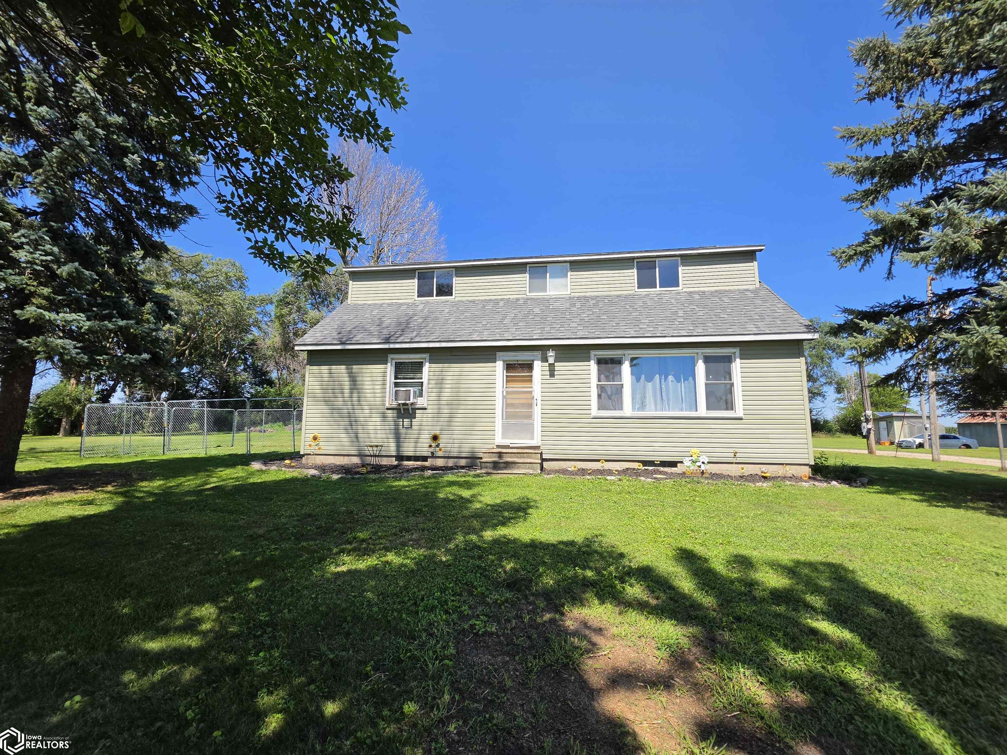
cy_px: 378
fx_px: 378
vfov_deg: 89.9
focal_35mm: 13
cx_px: 504
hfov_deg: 106.2
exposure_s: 1/1002
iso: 32
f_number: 1.9
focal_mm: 2.2
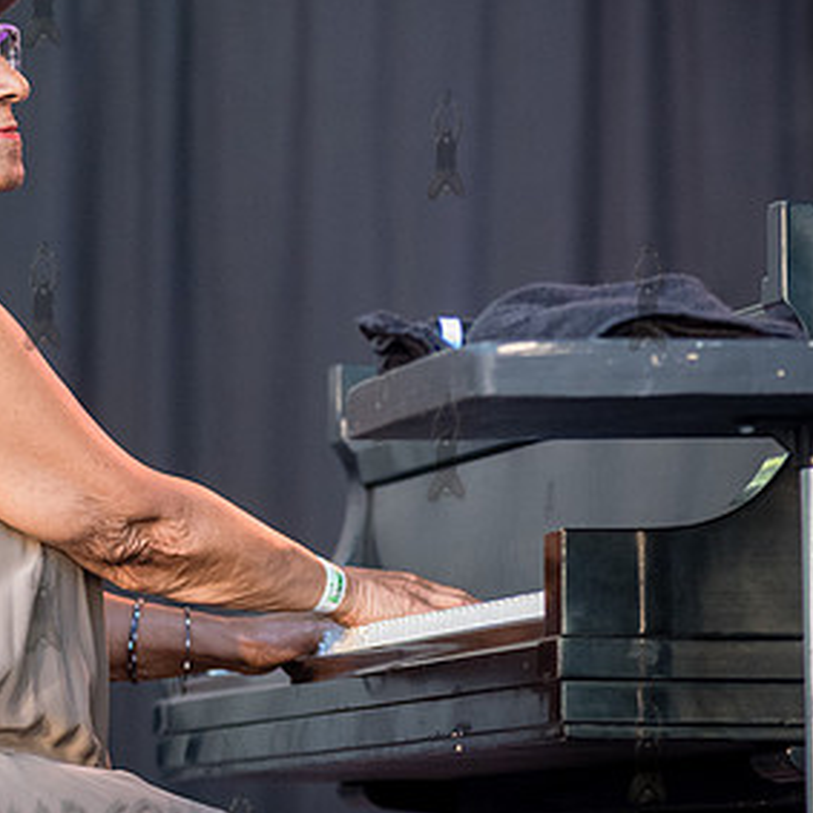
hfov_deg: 7.0
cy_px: 209
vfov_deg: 7.0
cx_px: 56
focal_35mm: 249
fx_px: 6616
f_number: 4
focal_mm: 112
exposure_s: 1/400
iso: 3200
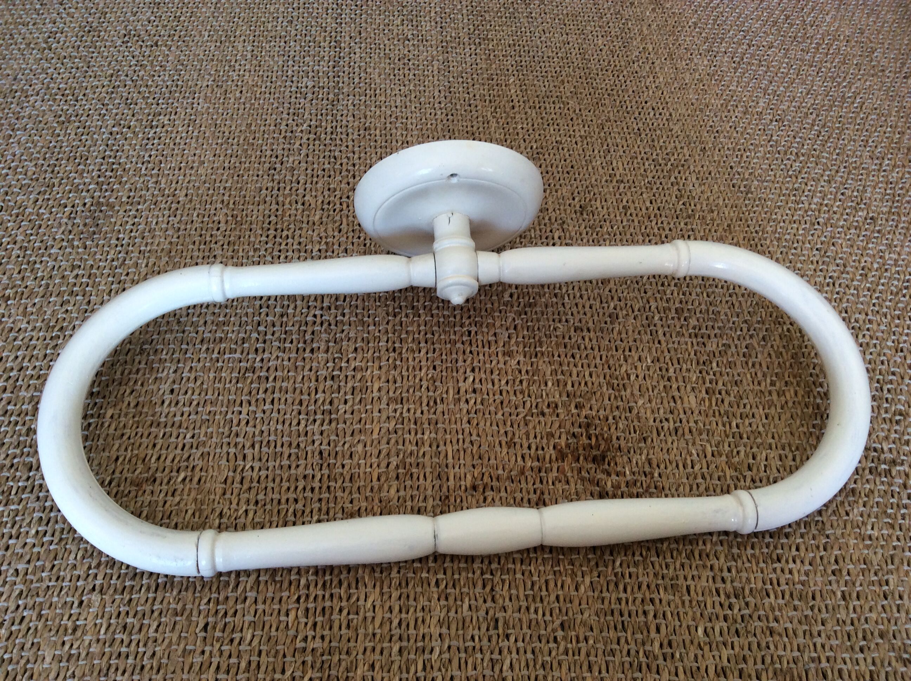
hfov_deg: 56.9
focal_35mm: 32
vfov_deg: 44.1
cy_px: 340
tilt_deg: -51.7
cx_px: 456
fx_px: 841
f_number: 2.4
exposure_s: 1/25
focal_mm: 3.3
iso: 64
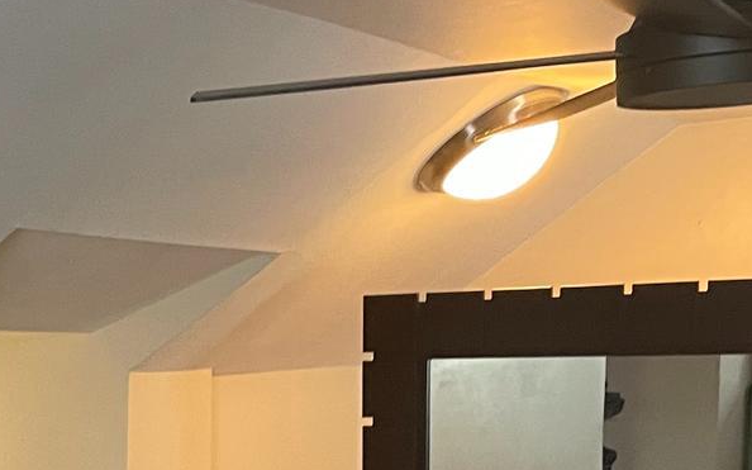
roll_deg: +1.5
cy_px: 614
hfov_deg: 20.2
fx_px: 1947
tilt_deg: -6.6
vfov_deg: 13.3
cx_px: -195
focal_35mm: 95
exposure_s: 1/60
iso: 250
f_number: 1.6
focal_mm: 4.2
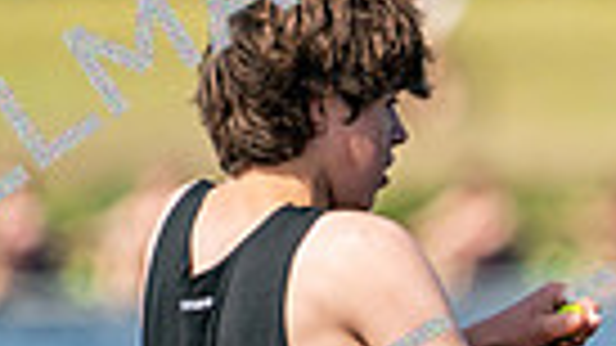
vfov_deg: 0.7
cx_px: 1245
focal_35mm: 1773
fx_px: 28954
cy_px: 263
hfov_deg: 1.2
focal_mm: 400
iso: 220
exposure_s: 1/2500
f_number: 4.5
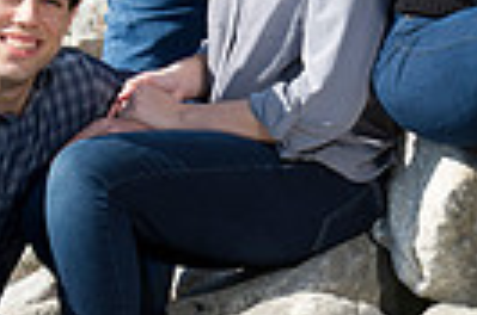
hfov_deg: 4.7
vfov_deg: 3.1
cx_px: 316
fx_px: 5776
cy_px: 68
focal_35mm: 437
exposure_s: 1/160
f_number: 10
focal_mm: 100
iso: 200
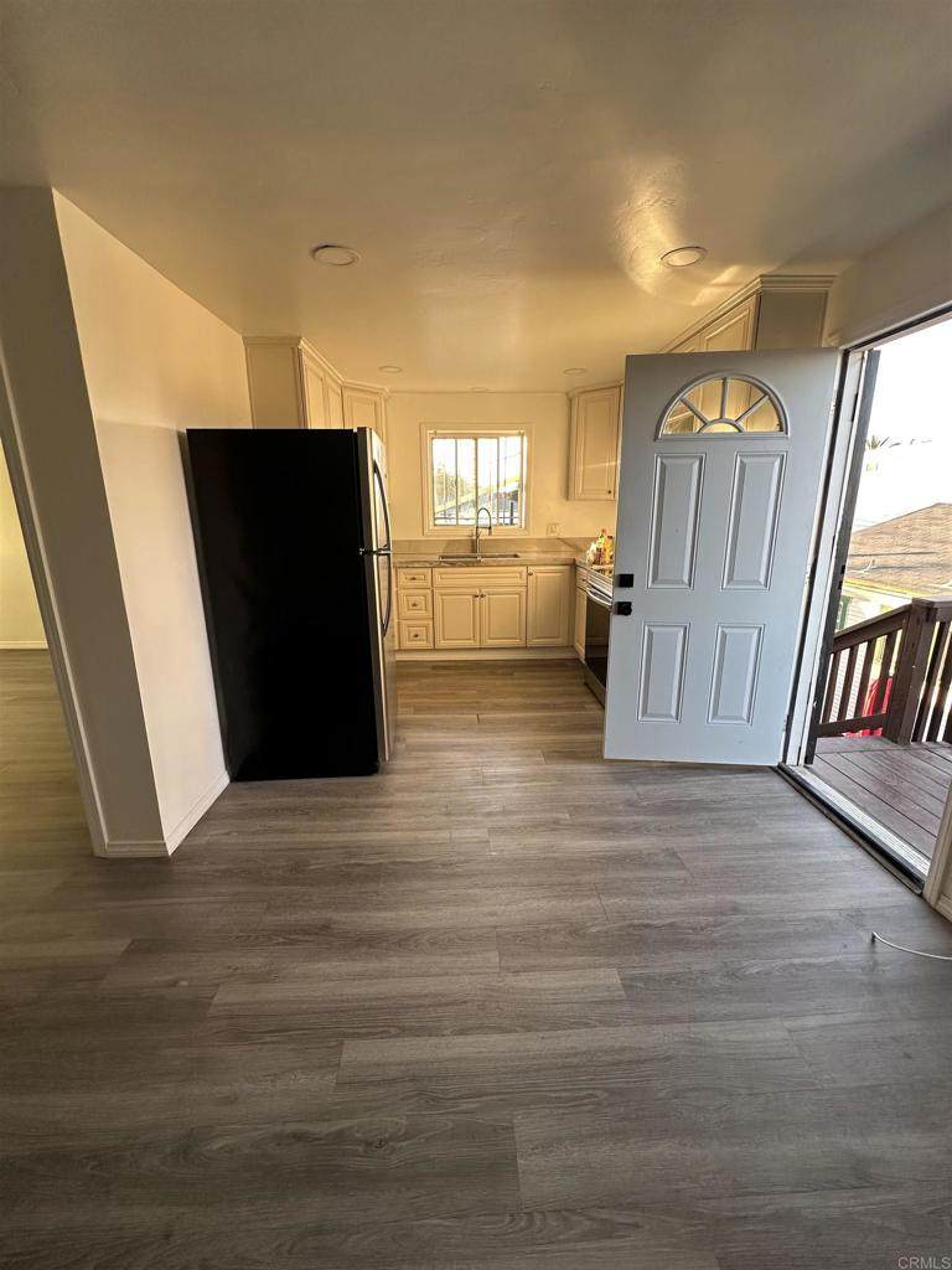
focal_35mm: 14
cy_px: 635
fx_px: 513
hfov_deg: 85.7
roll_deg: -0.8
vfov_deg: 102.1
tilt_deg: -12.9
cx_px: 476
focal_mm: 2.22
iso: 125
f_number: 2.2
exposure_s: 1/99
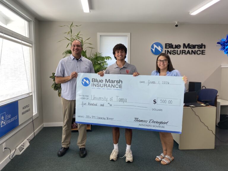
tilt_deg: -6.1
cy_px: 86
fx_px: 171
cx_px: 114
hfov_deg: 67.3
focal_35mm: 26
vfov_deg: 53.1
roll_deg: -0.1
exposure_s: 1/120
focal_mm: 4.25
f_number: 1.8
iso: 50
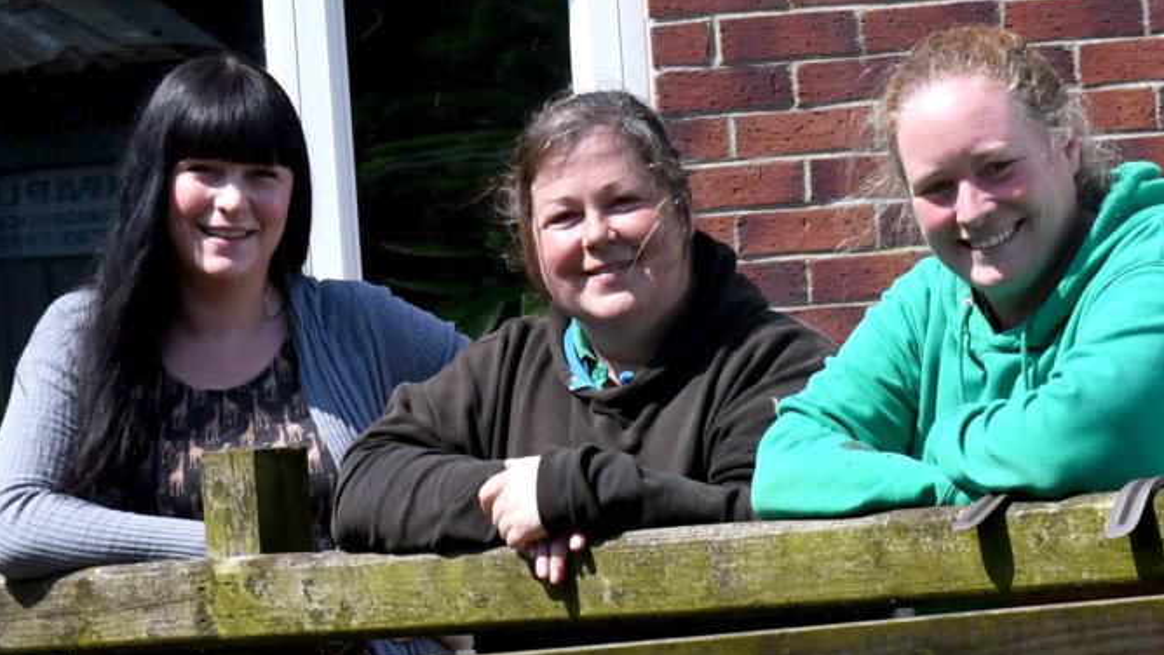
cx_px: 413
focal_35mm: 241
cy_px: 1003
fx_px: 7440
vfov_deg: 5.0
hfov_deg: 8.9
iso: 1000
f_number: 7.1
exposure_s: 1/2500
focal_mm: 50
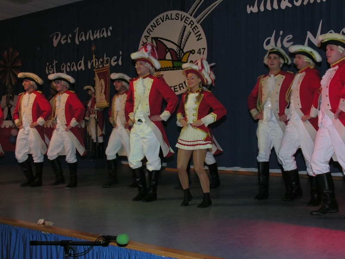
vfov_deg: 31.5
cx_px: 172
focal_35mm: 46
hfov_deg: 41.2
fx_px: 458
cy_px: 130
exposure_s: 1/60.1
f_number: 4.2
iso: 200
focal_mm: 11.8
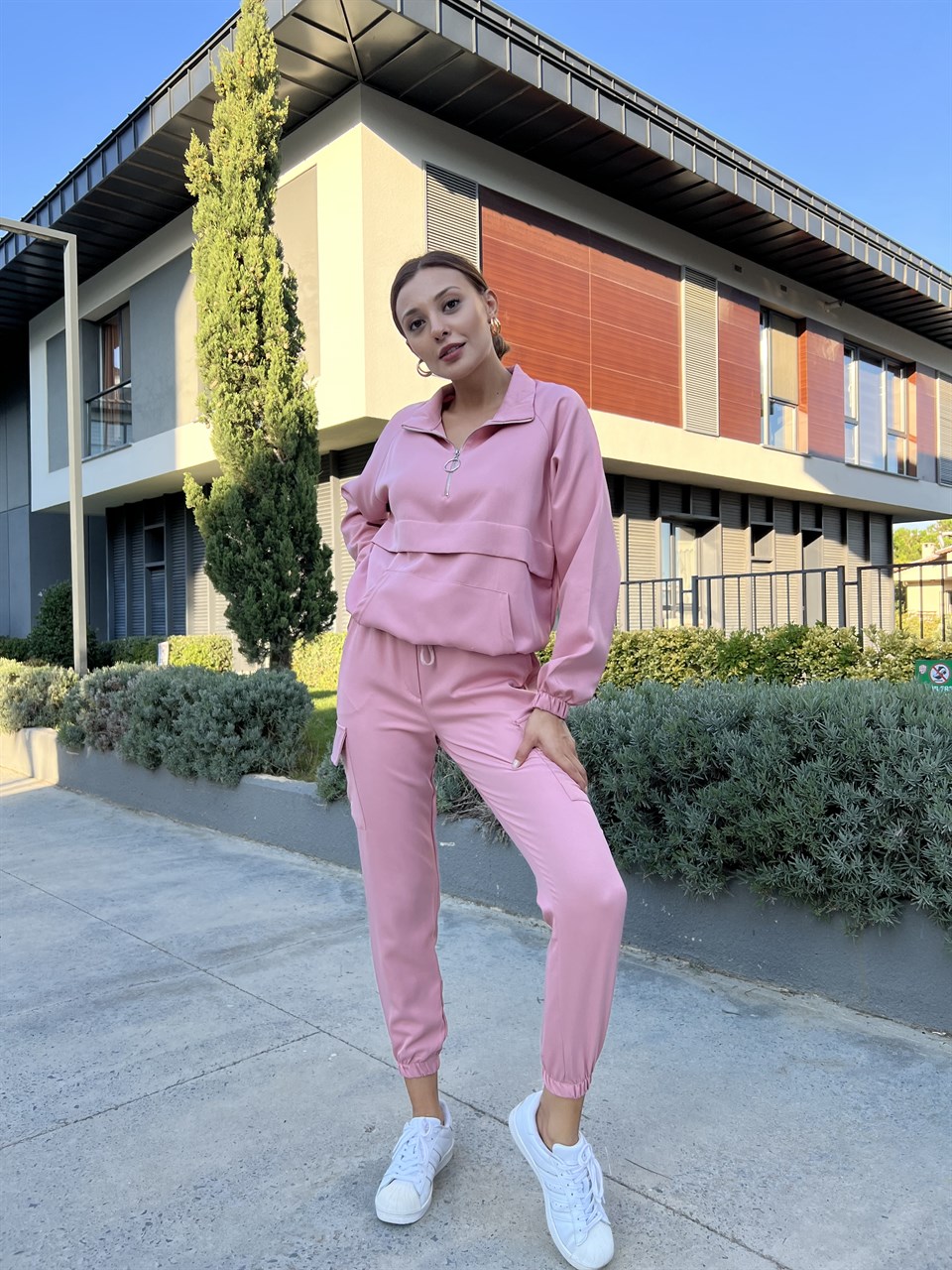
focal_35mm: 26
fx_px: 953
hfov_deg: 53.1
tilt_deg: -2.9
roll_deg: +0.7
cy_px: 635
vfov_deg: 67.3
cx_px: 476
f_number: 1.5
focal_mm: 5.7
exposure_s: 1/814
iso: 50
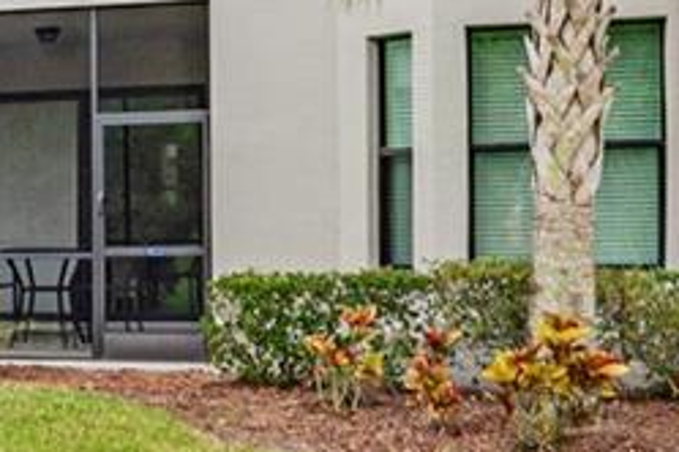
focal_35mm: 90
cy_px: 249
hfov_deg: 19.9
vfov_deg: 15.2
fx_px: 1697
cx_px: -314
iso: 160
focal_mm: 14
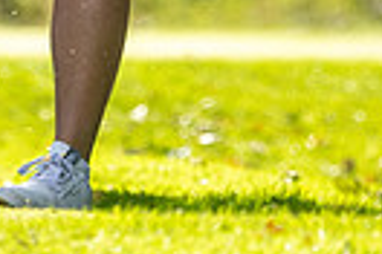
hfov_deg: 1.0
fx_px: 21019
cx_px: -124
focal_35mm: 1981
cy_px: -277
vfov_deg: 0.7
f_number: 4
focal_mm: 300
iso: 400
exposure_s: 1/1250
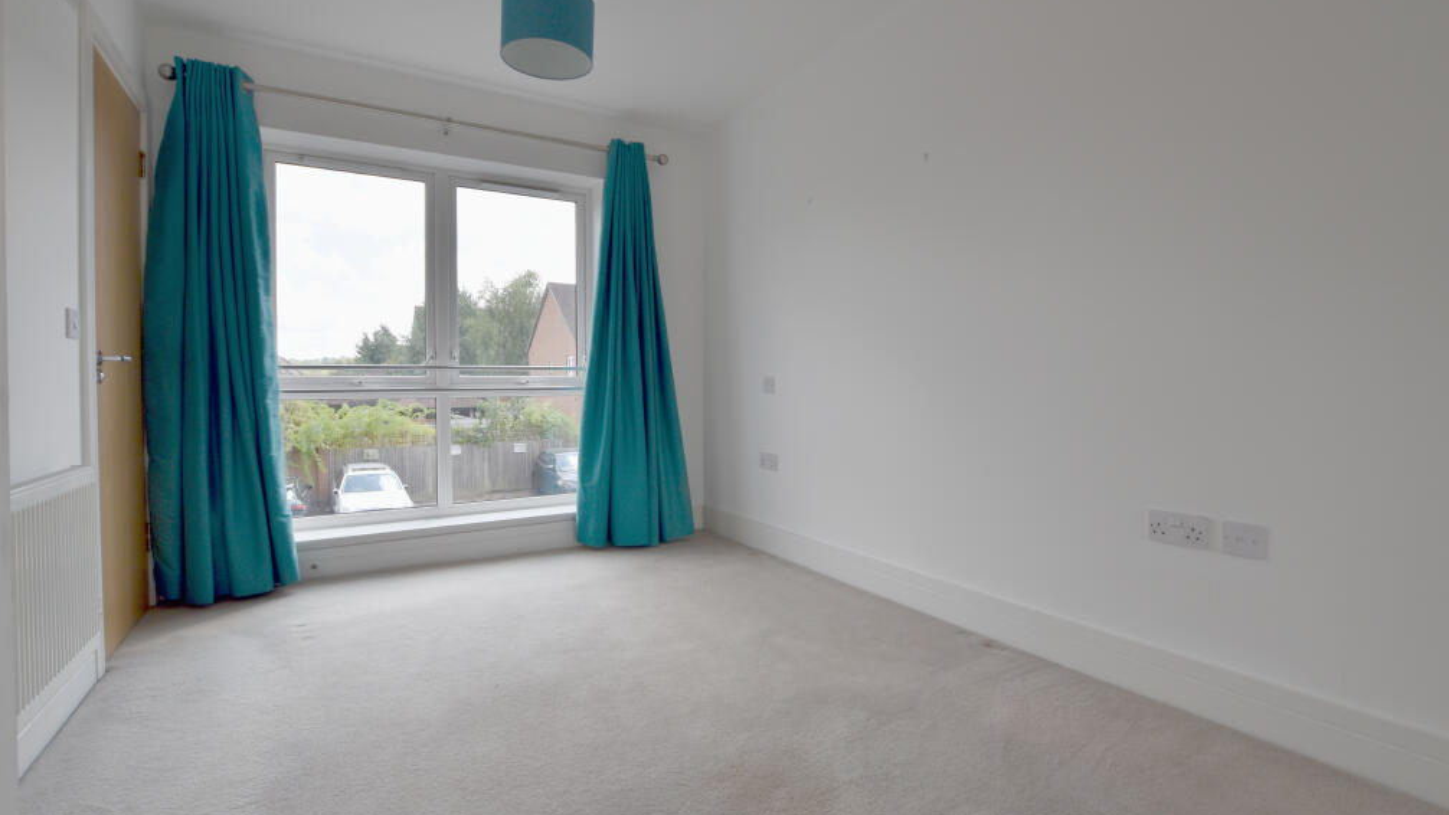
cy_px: 381
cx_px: 713
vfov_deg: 67.0
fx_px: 615
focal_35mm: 16
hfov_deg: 99.4
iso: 100
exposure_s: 1/160
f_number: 6.3
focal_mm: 10
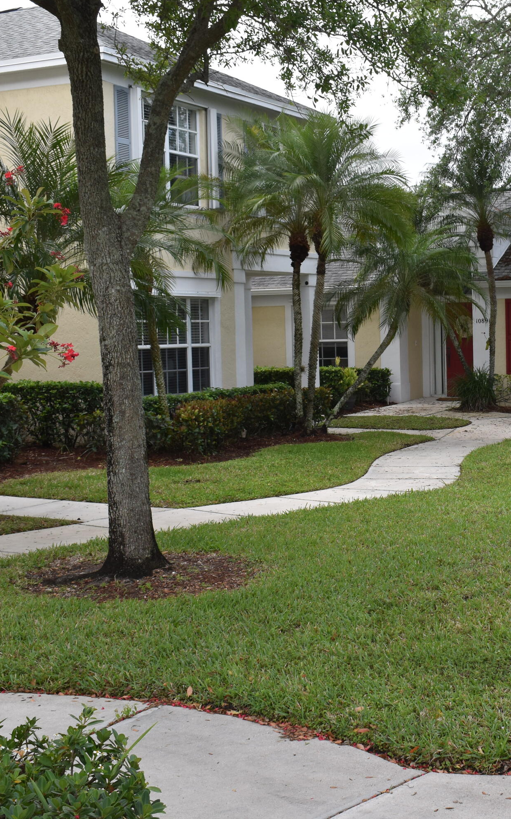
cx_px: 450
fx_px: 1288
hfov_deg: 22.0
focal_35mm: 58
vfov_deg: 35.2
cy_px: 411
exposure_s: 1/250
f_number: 8
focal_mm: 25
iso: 320
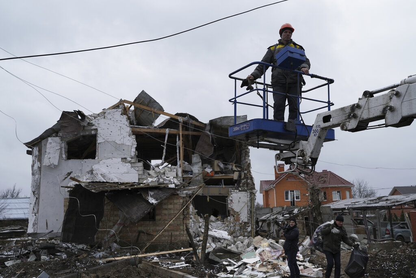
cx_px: 208
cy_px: 139
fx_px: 404
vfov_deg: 37.9
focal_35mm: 35
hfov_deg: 54.4
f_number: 4
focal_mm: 35
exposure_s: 1/500
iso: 100
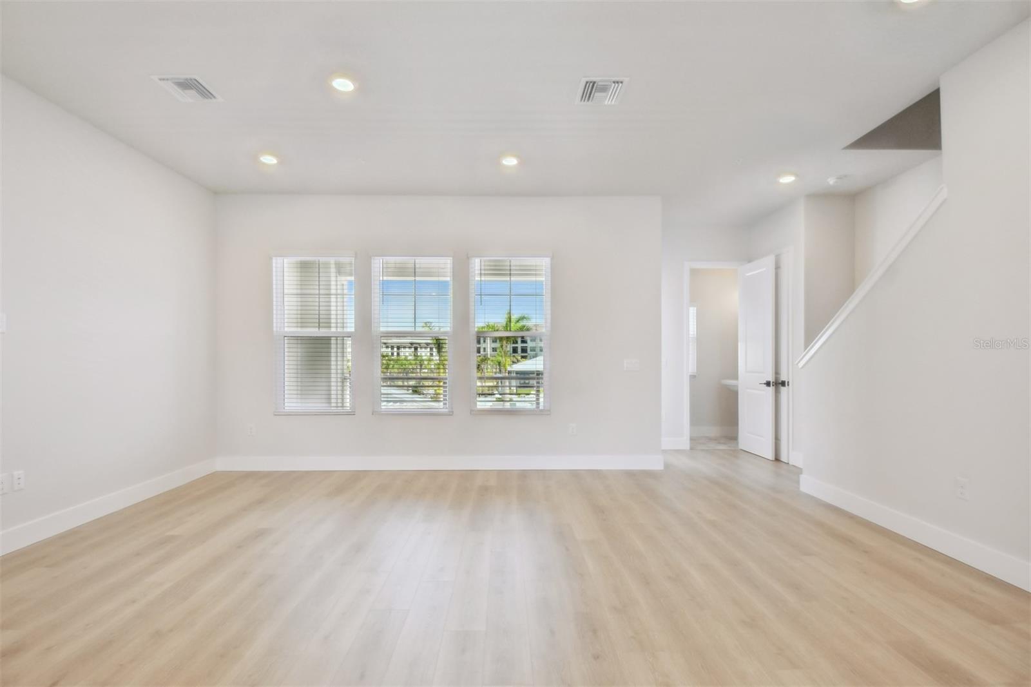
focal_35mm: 15
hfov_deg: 100.4
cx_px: 516
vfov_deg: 77.3
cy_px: 344
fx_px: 429
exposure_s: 1/250
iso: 100
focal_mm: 10
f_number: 7.1
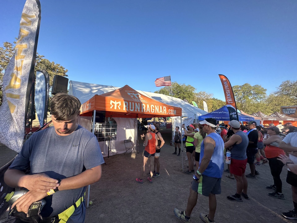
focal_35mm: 14
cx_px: 148
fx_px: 120
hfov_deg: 102.1
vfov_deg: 85.7
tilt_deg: +0.7
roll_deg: -0.8
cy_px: 112
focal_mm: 2.22
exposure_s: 1/861
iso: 40
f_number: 2.2
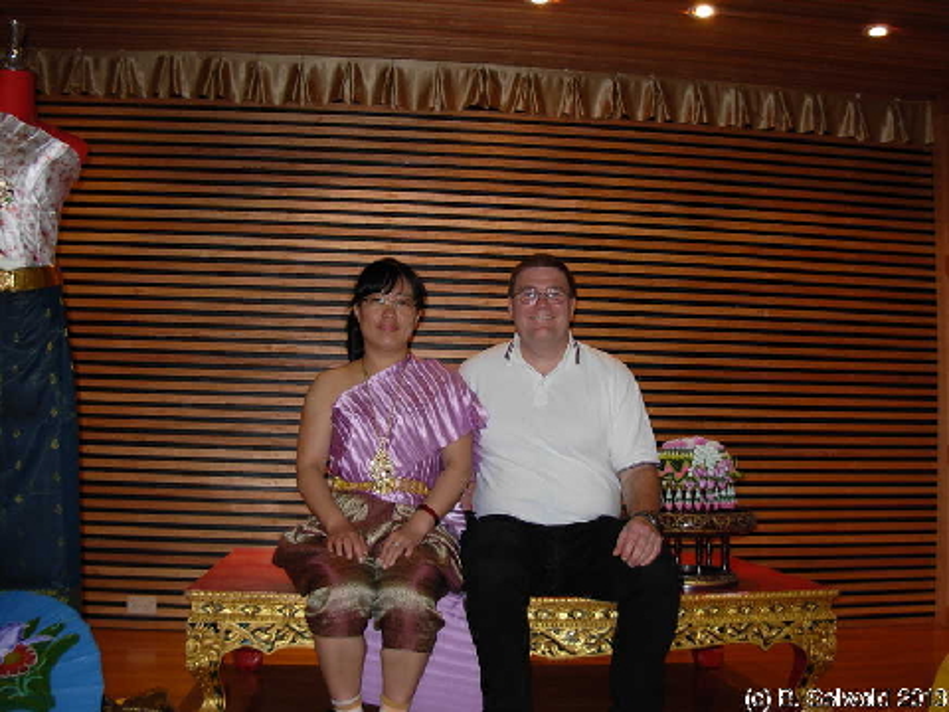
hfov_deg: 49.0
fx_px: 1042
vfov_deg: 37.7
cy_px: 356
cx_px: 474
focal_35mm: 38
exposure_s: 1/31
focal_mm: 6.3
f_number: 2.9
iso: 109
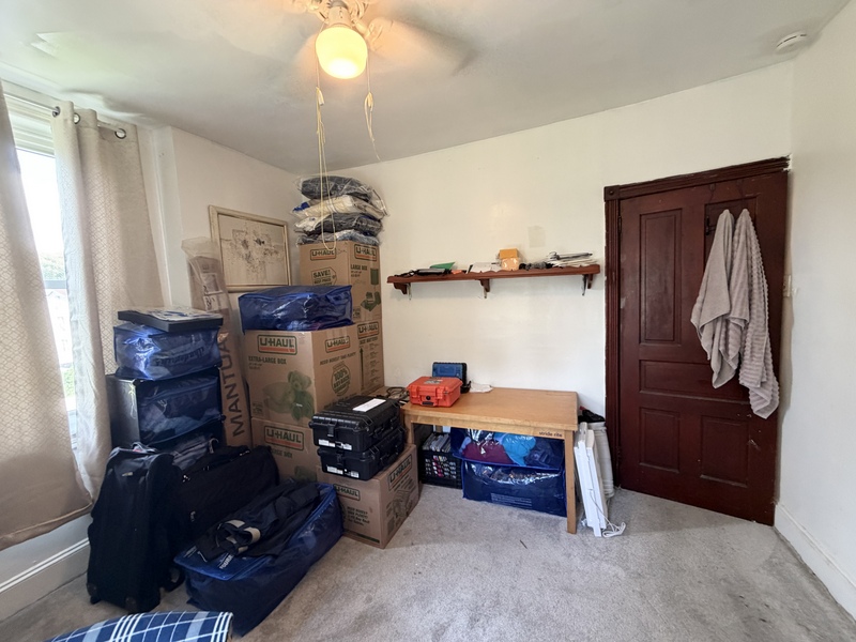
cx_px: 428
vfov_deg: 85.7
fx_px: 346
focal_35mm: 14
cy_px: 321
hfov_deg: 102.1
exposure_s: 1/60
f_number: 2.2
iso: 320
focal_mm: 2.22
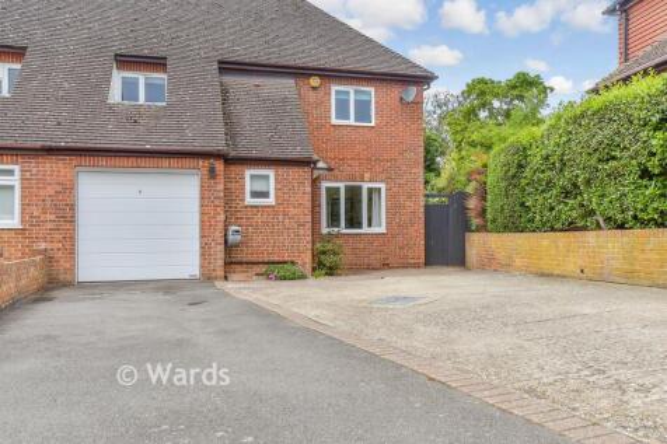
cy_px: 222
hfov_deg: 61.9
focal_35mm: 30
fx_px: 556
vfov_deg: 43.6
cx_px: 334
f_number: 8
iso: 160
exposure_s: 1/320
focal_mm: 20
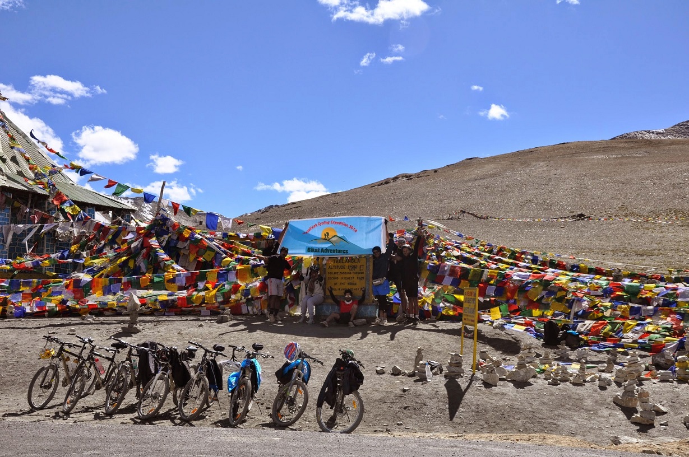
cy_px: 228
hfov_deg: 43.7
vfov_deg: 29.8
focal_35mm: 45
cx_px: 344
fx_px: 860
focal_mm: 30
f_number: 10
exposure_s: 1/400
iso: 200
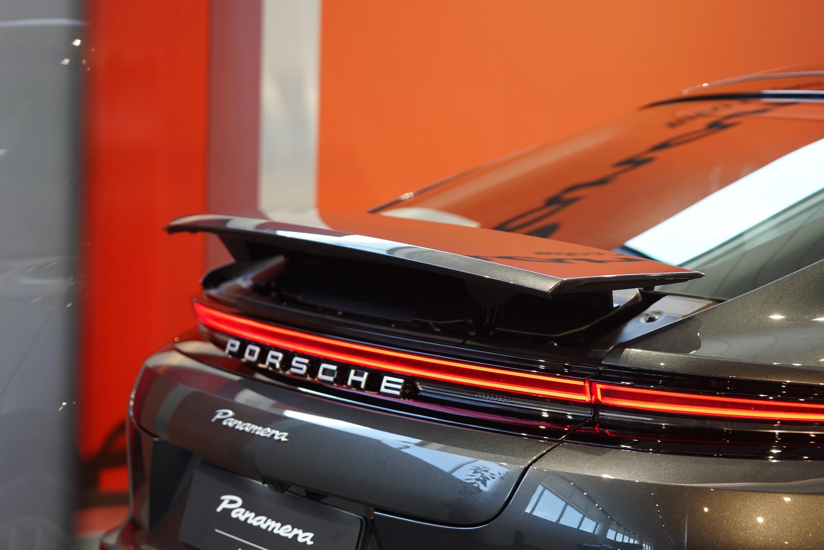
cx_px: 412
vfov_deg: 13.2
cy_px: 275
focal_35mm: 104
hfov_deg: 19.6
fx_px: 2380
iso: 1600
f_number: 4
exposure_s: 1/200
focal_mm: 104
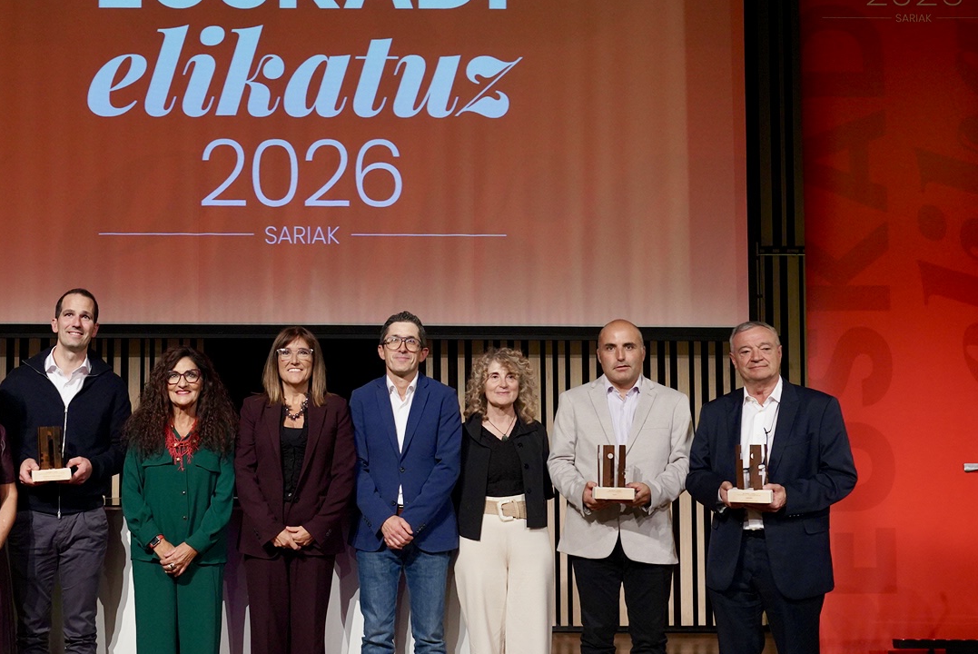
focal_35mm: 45
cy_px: 369
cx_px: 274
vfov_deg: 29.9
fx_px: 1223
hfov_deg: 42.5
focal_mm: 20
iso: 1600
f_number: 4
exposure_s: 1/250
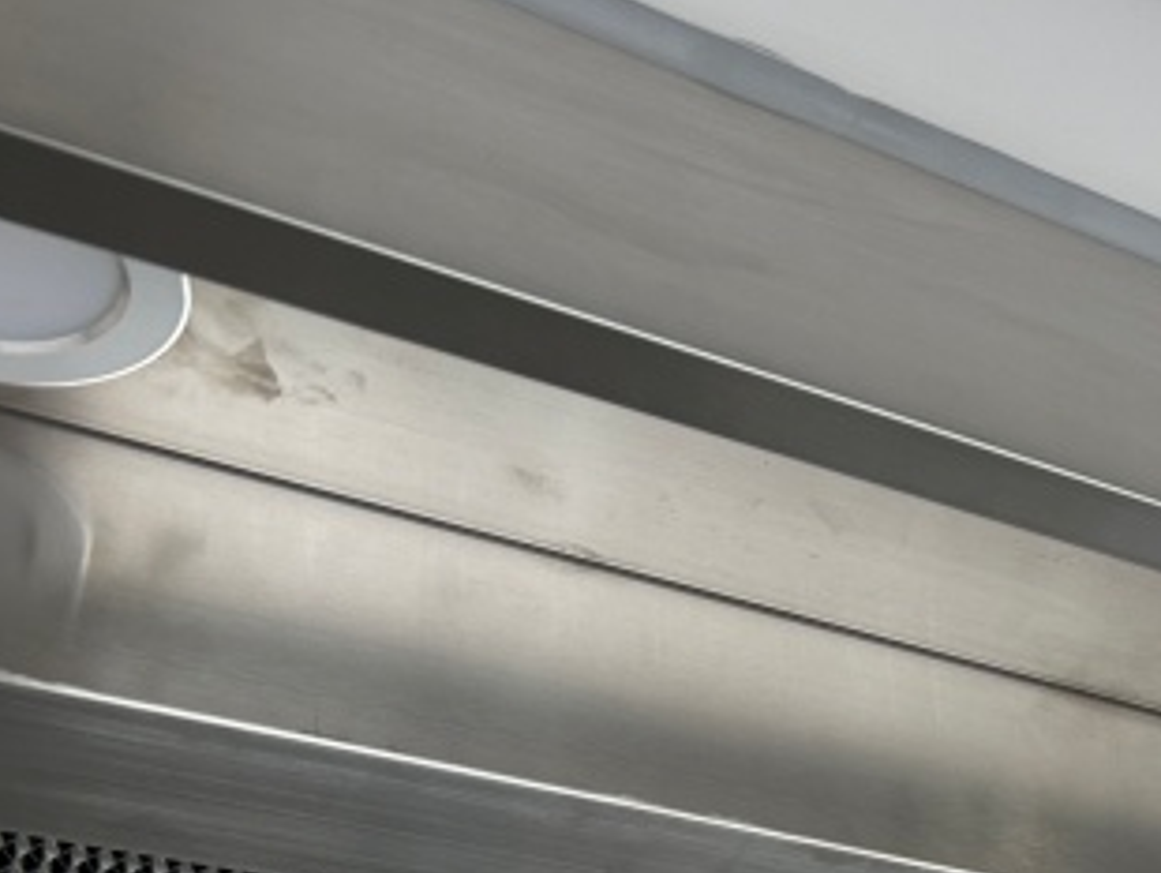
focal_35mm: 67
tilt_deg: +19.7
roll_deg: +7.3
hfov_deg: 26.9
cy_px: 1113
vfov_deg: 20.2
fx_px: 2249
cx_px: 1225
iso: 64
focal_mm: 5.7
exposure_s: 1/121
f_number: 1.5
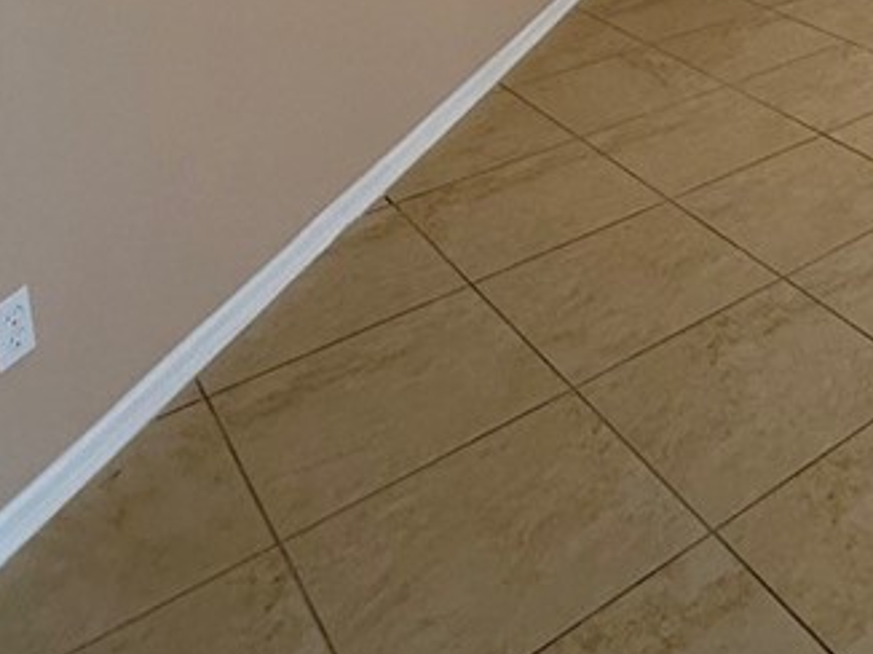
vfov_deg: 26.8
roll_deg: -0.4
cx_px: 1007
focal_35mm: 44
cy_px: -231
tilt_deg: -7.1
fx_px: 1109
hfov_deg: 35.4
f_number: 2.2
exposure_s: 1/120
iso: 100
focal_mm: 2.22
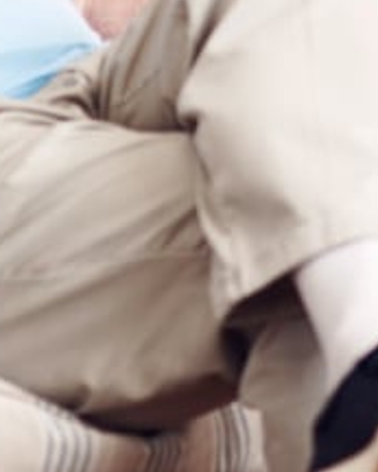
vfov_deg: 4.4
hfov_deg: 3.5
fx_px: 6191
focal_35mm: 443
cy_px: -123
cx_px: 302
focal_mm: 85
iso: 200
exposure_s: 1/400
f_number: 2.2
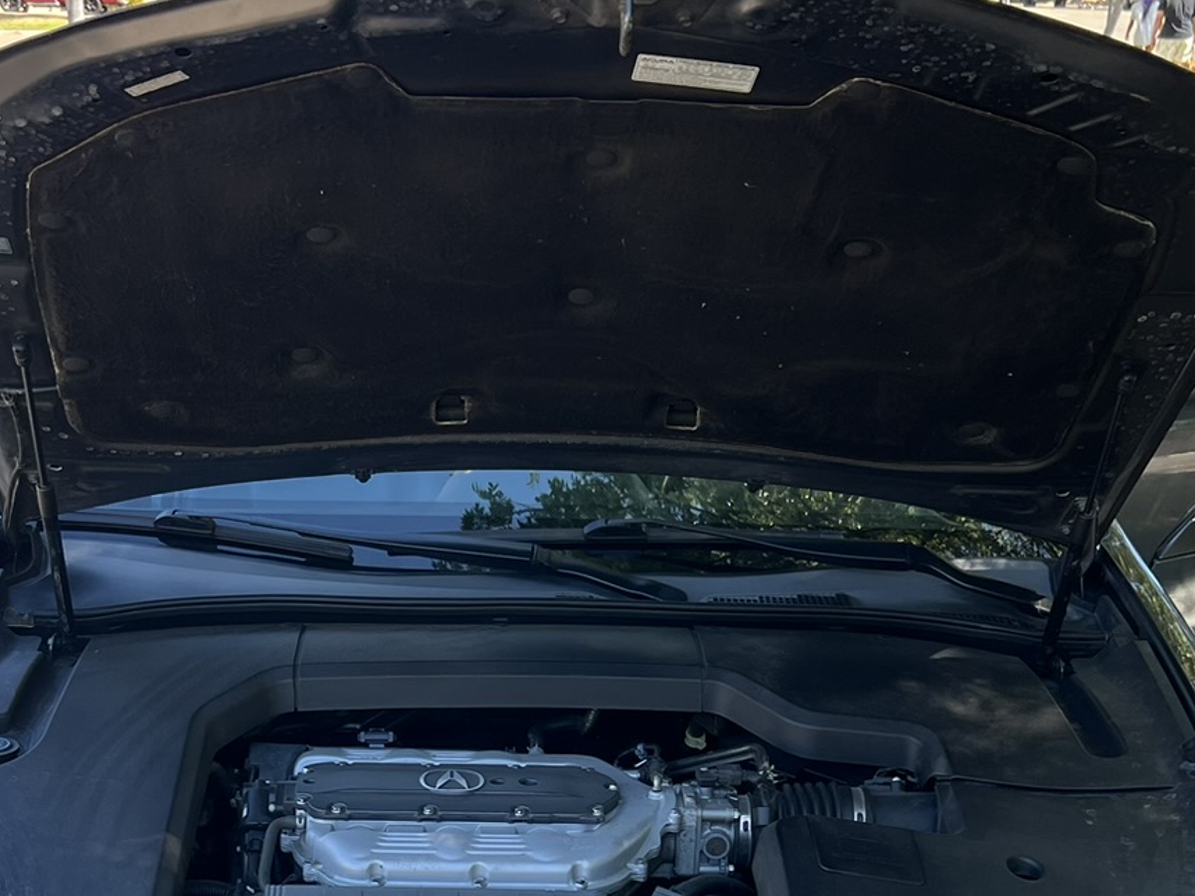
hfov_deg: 31.2
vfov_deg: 23.0
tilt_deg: -21.7
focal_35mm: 62
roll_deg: +1.4
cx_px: 518
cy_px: 822
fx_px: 2140
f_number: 1.5
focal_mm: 5.7
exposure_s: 1/293
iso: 40
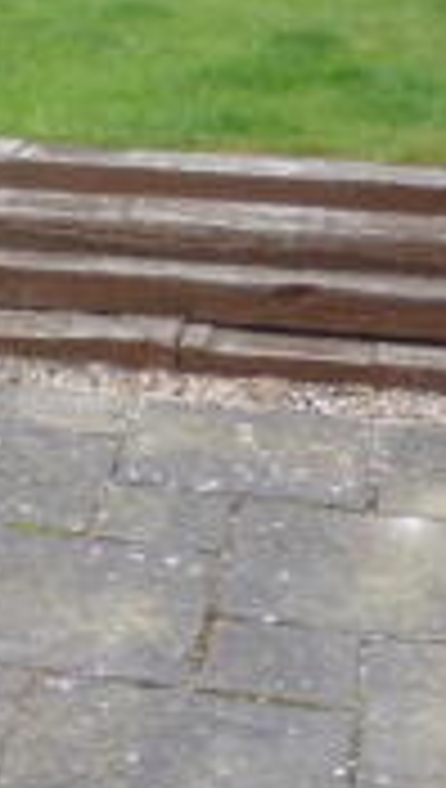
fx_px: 1821
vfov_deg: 24.1
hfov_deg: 13.6
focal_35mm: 87
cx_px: -92
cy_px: 173
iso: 100
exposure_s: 1/200
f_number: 3.3
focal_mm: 4.3
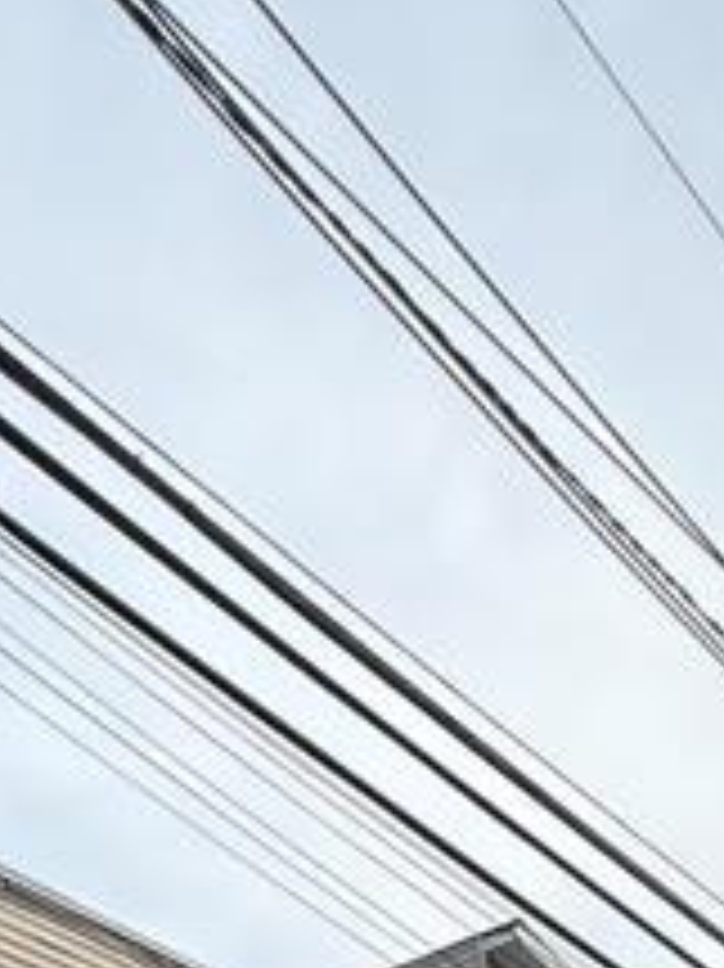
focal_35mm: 50
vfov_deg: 25.6
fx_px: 1396
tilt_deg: +4.6
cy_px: 1535
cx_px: -112
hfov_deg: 26.3
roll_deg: -2.4
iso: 50
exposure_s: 1/461
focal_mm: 2.22
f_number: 2.2
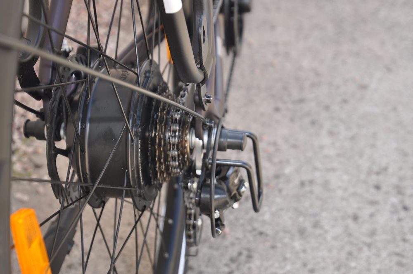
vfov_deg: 23.7
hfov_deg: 35.1
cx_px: 206
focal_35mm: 57
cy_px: 137
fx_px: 653
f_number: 4.5
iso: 220
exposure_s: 1/200
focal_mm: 38
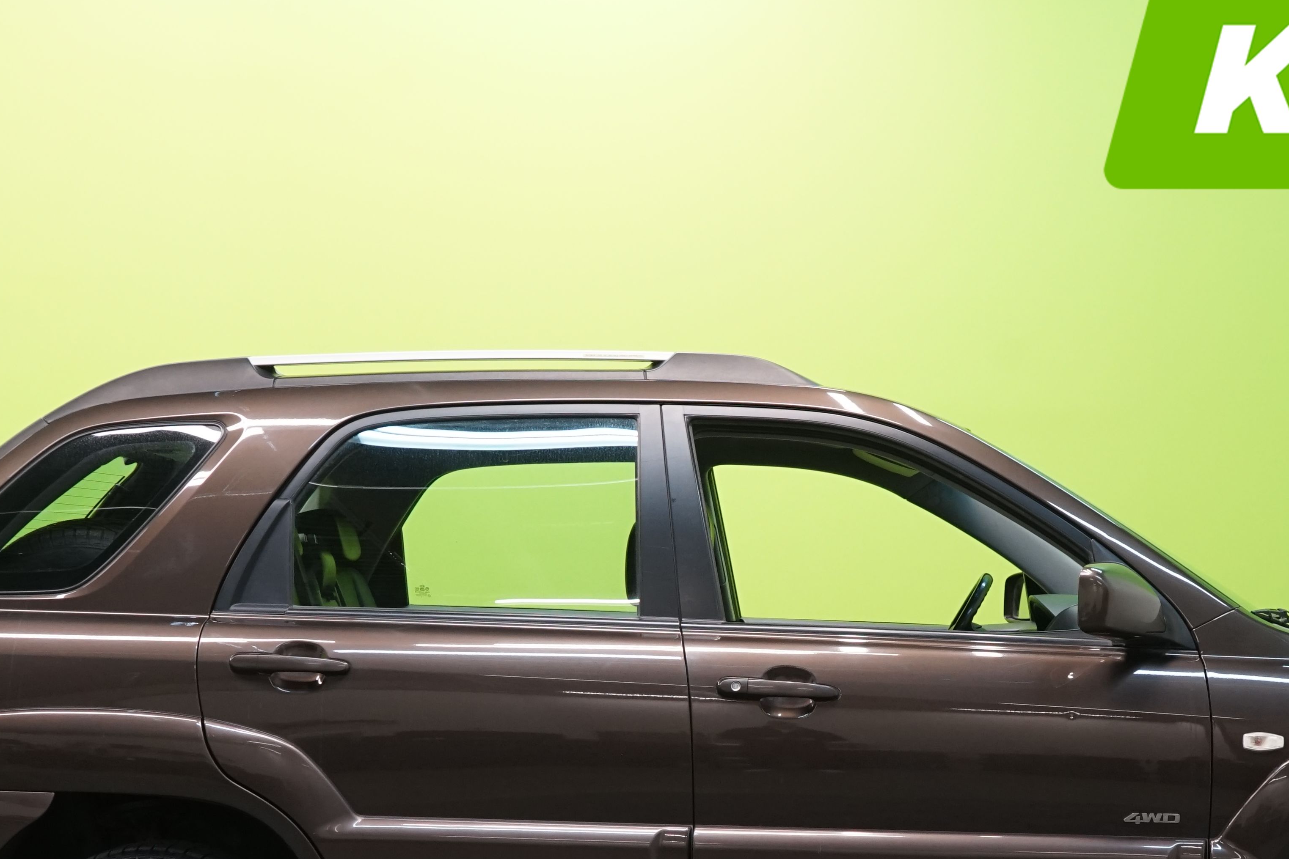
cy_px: 736
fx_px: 2327
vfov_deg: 20.6
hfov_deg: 30.9
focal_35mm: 65
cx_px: 785
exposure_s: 1/50
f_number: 5.6
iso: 1000
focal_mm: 33
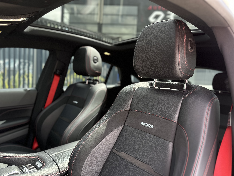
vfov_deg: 56.8
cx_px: 117
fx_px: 162
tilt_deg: -1.5
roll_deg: -4.2
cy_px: 88
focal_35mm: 24
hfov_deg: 71.6
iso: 80
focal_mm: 6.86
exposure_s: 1/171
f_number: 1.78
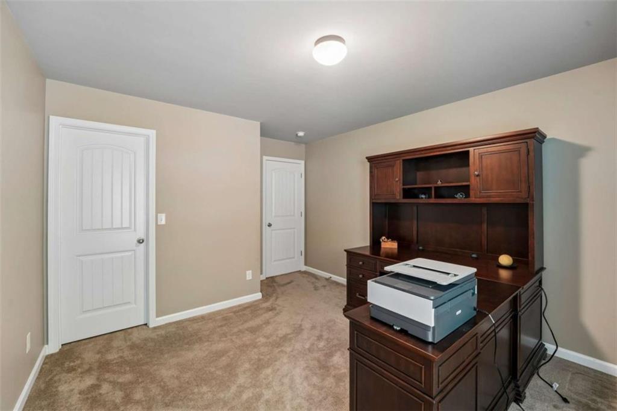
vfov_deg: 81.2
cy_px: 206
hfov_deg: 104.3
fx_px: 240
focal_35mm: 14
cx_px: 308
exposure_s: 1/2
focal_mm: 14
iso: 320
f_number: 8
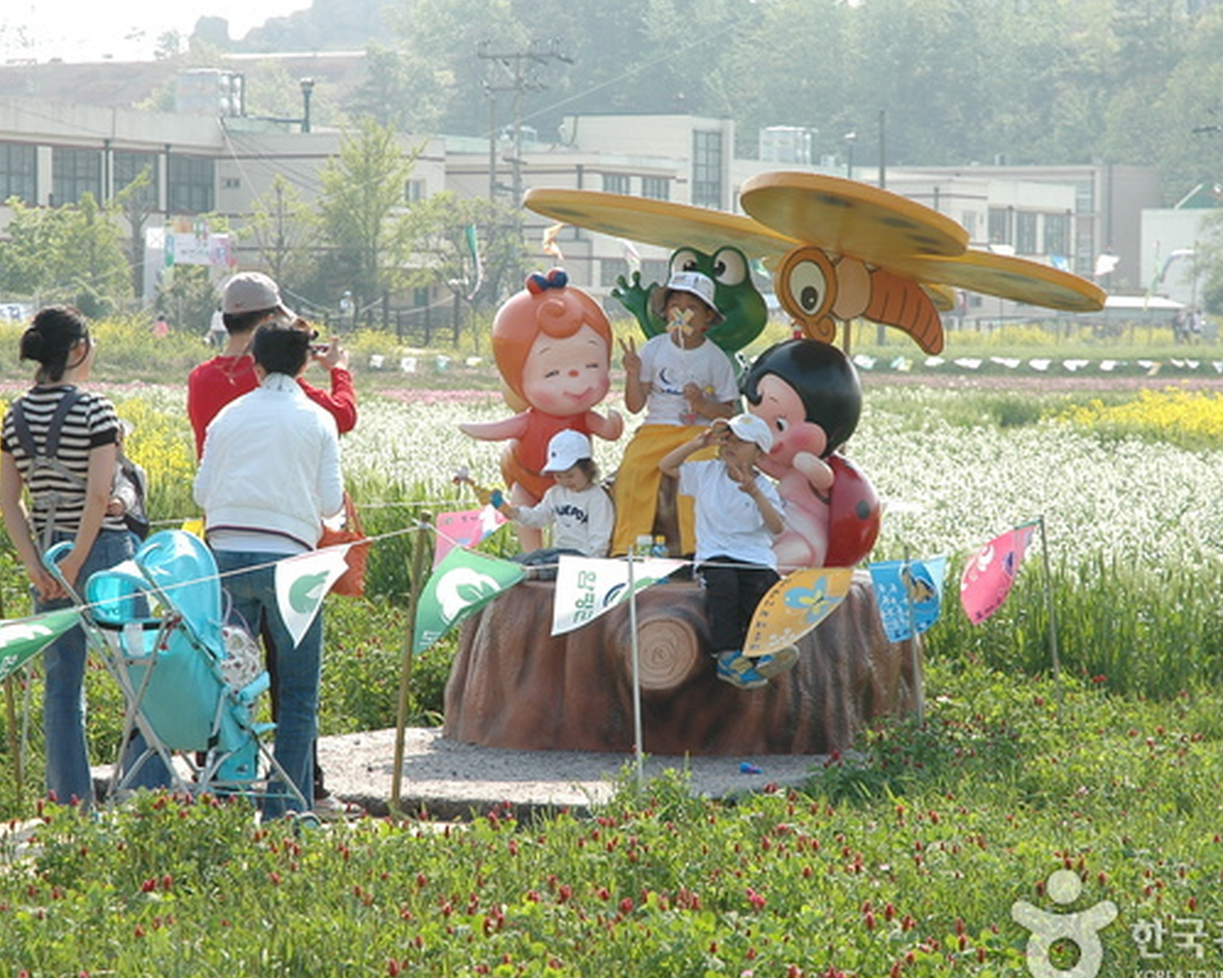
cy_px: 457
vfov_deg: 11.2
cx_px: 558
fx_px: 4994
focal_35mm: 138
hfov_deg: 14.0
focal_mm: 70
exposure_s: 1/320
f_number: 7.1
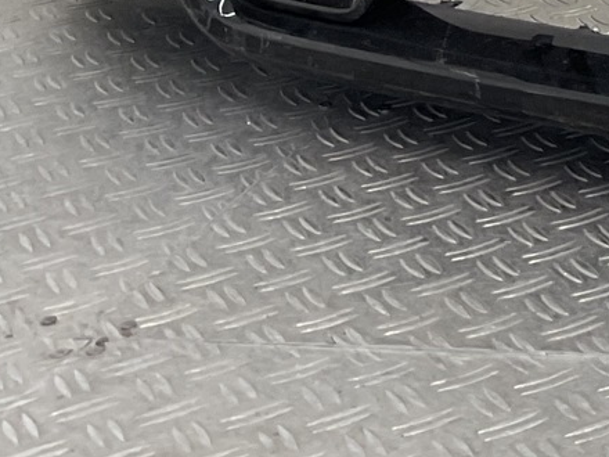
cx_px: 1336
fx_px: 2340
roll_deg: -1.1
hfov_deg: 12.5
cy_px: -433
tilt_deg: -10.6
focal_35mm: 133
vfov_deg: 10.3
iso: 16
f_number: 1.8
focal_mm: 3
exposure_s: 1/139
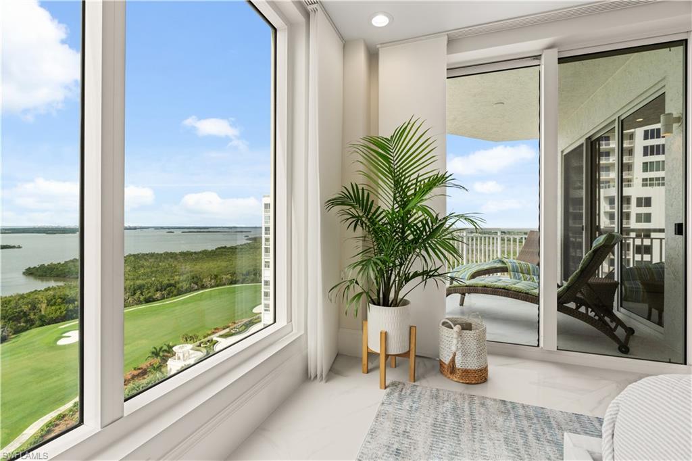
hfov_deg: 96.8
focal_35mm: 16
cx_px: 346
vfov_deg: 73.7
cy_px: 230
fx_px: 307
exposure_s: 1/30
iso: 400
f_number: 8
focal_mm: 16
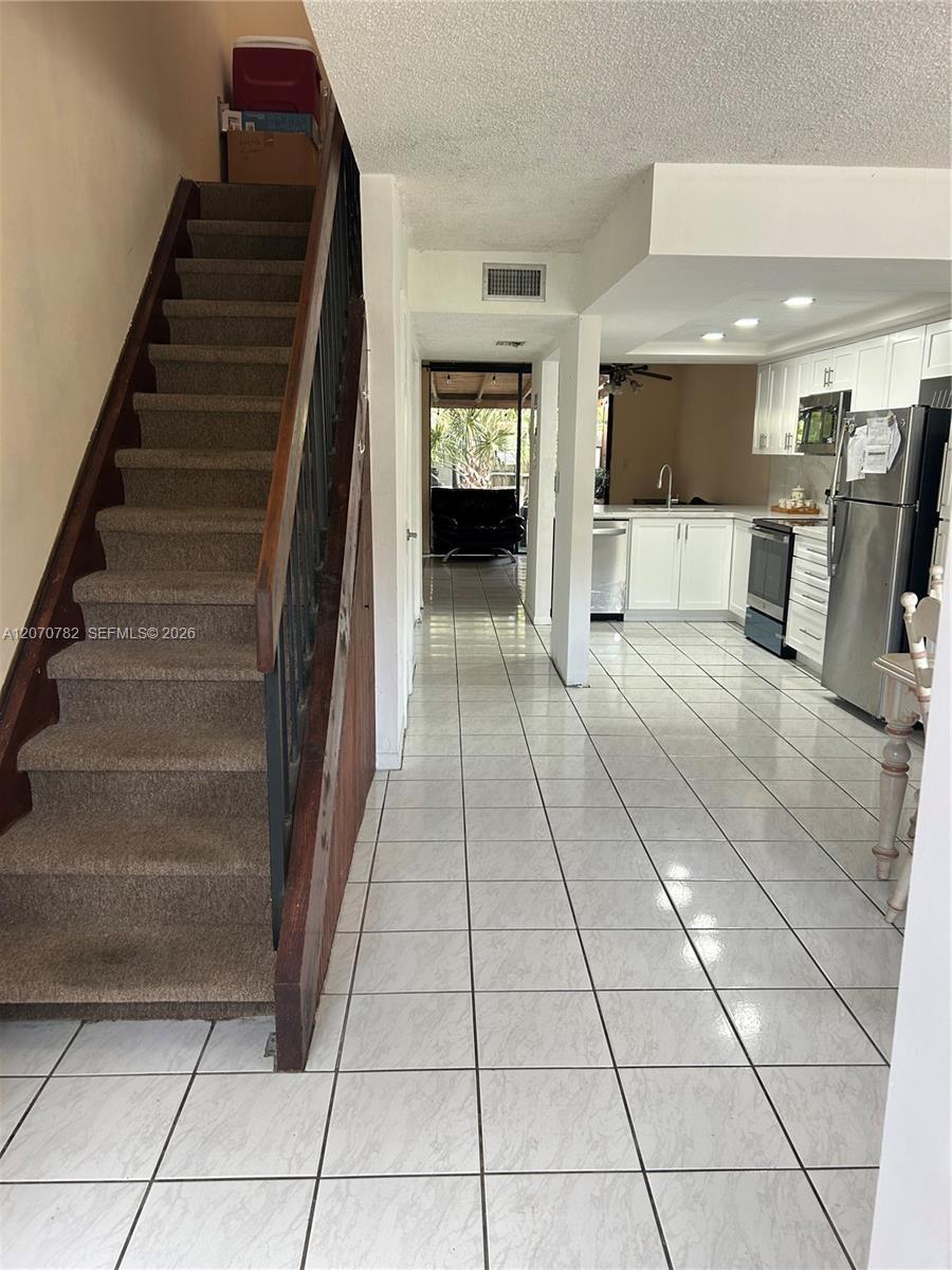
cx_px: 476
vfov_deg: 67.3
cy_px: 635
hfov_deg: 53.1
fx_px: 953
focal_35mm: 26
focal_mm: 5.7
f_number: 1.5
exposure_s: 1/120
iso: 100
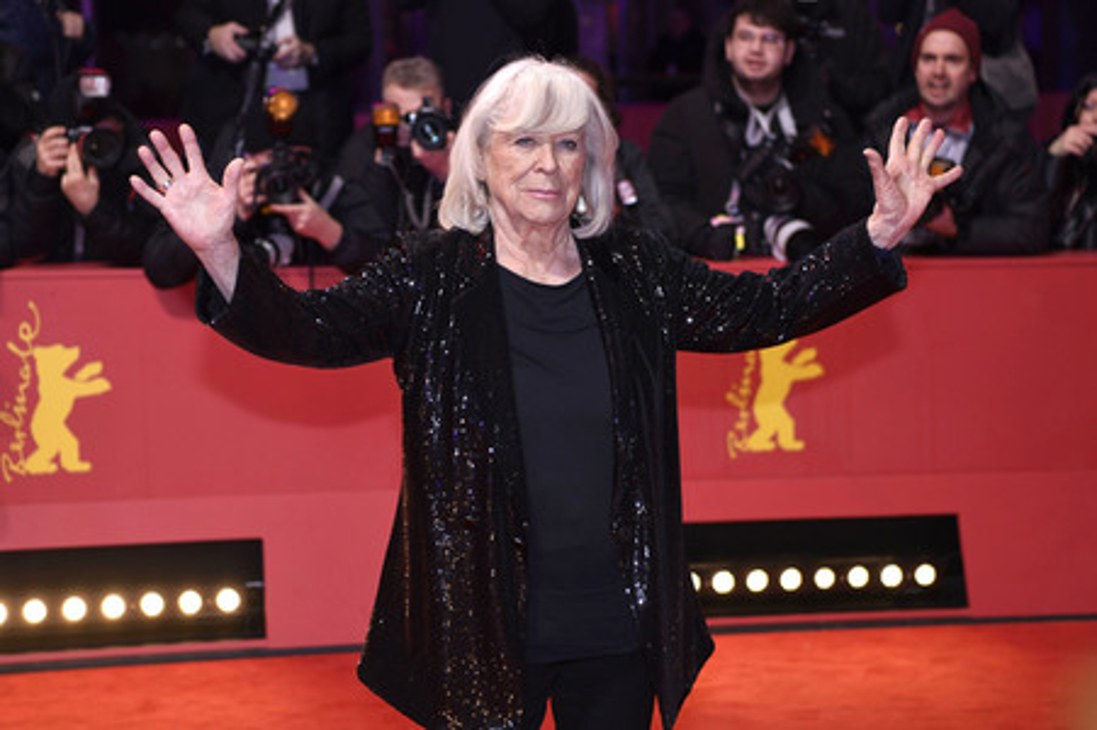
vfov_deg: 20.9
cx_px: 548
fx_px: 1979
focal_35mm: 65
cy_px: 365
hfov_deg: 31.0
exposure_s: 1/400
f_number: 3.5
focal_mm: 65
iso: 800
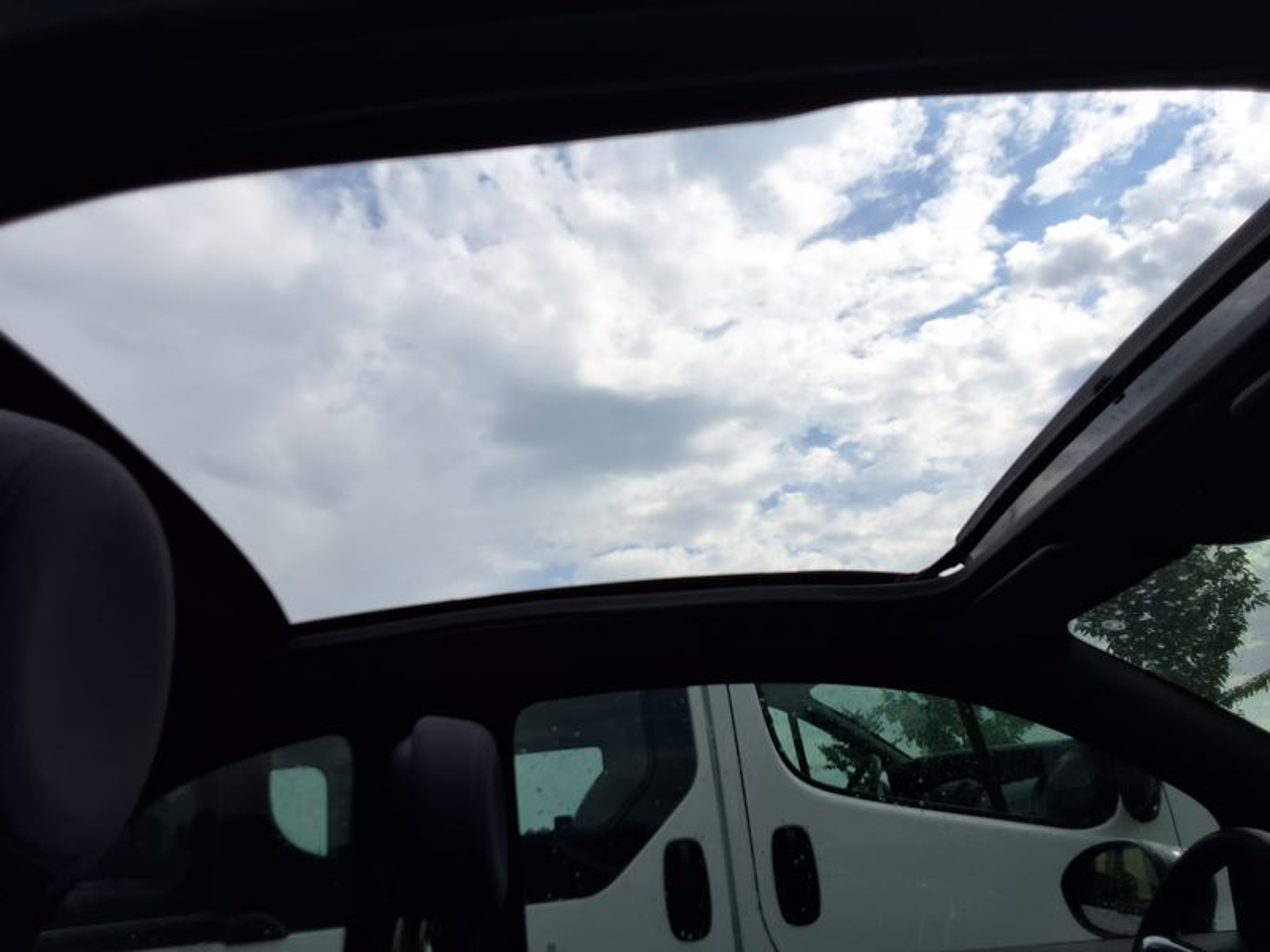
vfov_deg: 49.7
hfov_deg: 63.4
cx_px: 635
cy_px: 476
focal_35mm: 28
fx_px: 1027
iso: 32
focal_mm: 2.91
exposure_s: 1/3236
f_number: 1.9
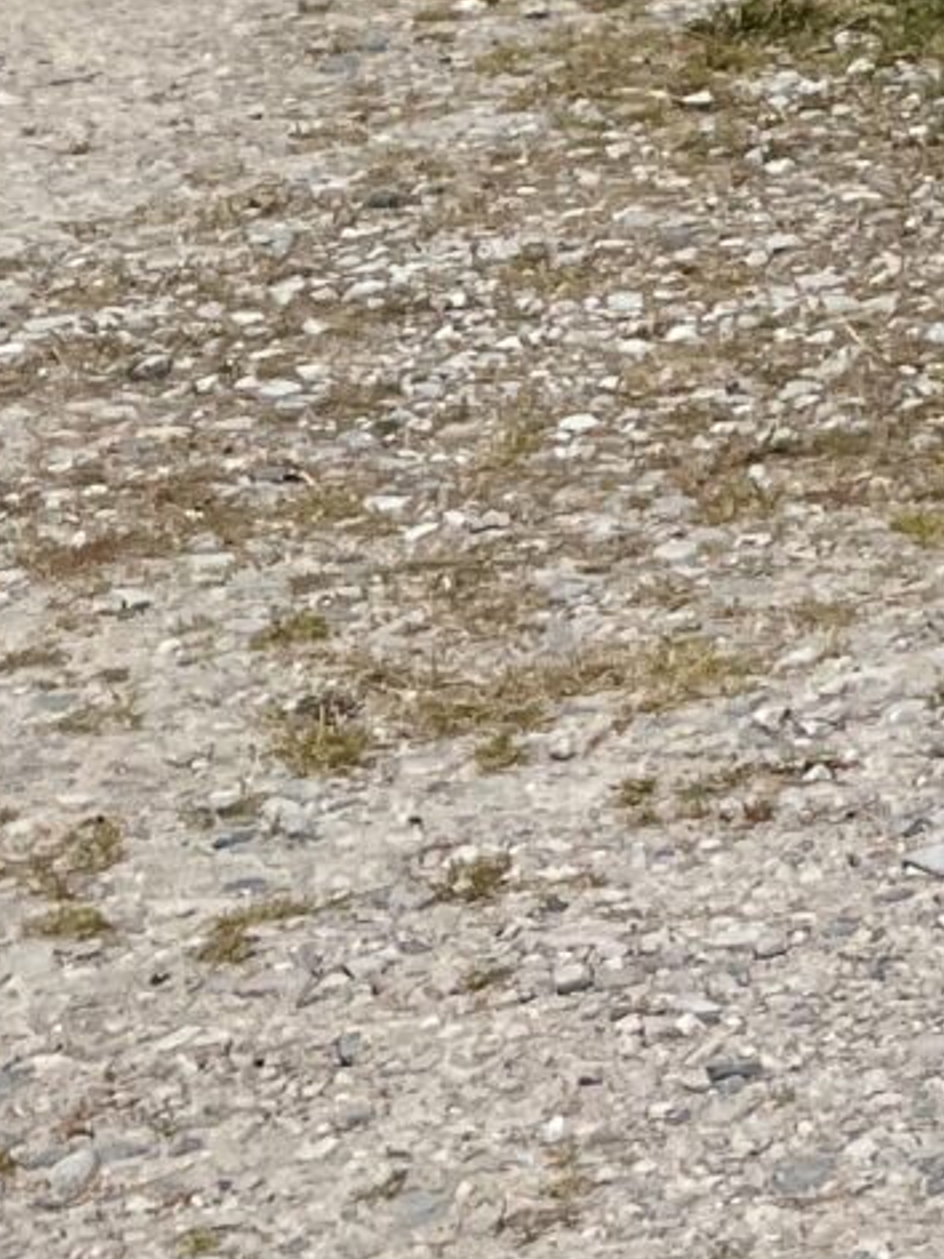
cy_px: -1526
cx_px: 2480
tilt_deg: -0.4
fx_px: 5127
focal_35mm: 141
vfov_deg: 11.9
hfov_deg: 9.1
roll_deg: +1.1
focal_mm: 5.1
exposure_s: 1/1721
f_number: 1.6
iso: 50
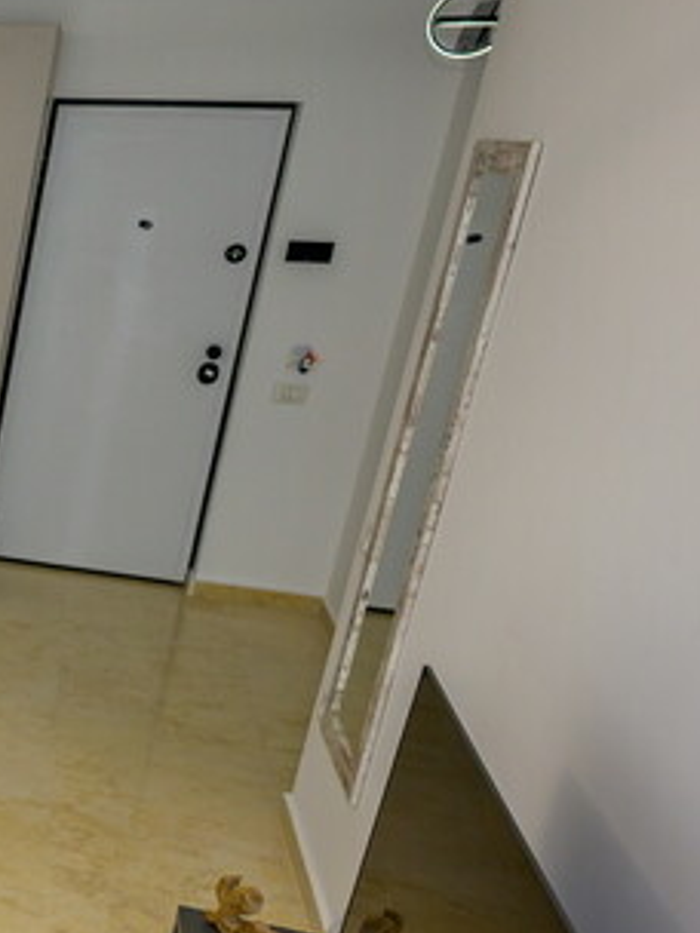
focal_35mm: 55
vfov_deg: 34.6
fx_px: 1483
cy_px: 612
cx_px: -706
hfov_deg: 18.0
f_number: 4.5
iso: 640
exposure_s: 1/200
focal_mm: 17
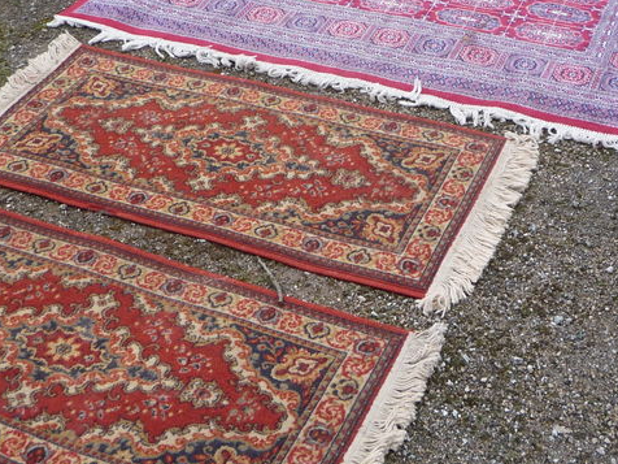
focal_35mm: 63
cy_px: 181
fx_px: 1125
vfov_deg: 23.2
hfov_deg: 30.7
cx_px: 323
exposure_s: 1/160
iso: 100
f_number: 4
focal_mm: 5.2
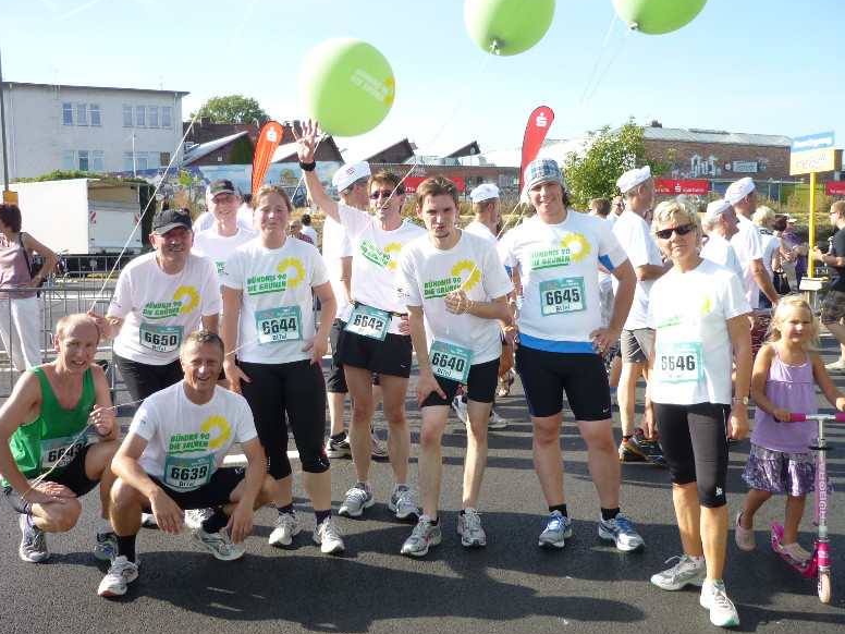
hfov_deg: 54.0
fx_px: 830
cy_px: 313
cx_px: 418
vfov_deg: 41.8
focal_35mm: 34
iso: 80
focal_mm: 5.5
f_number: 2.8
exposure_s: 1/500
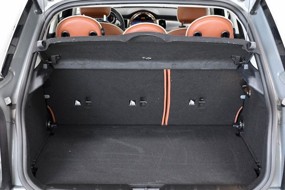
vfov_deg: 26.5
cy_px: 95
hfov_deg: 38.9
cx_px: 142
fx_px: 404
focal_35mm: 51
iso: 2500
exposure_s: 1/100
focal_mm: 34
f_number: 5
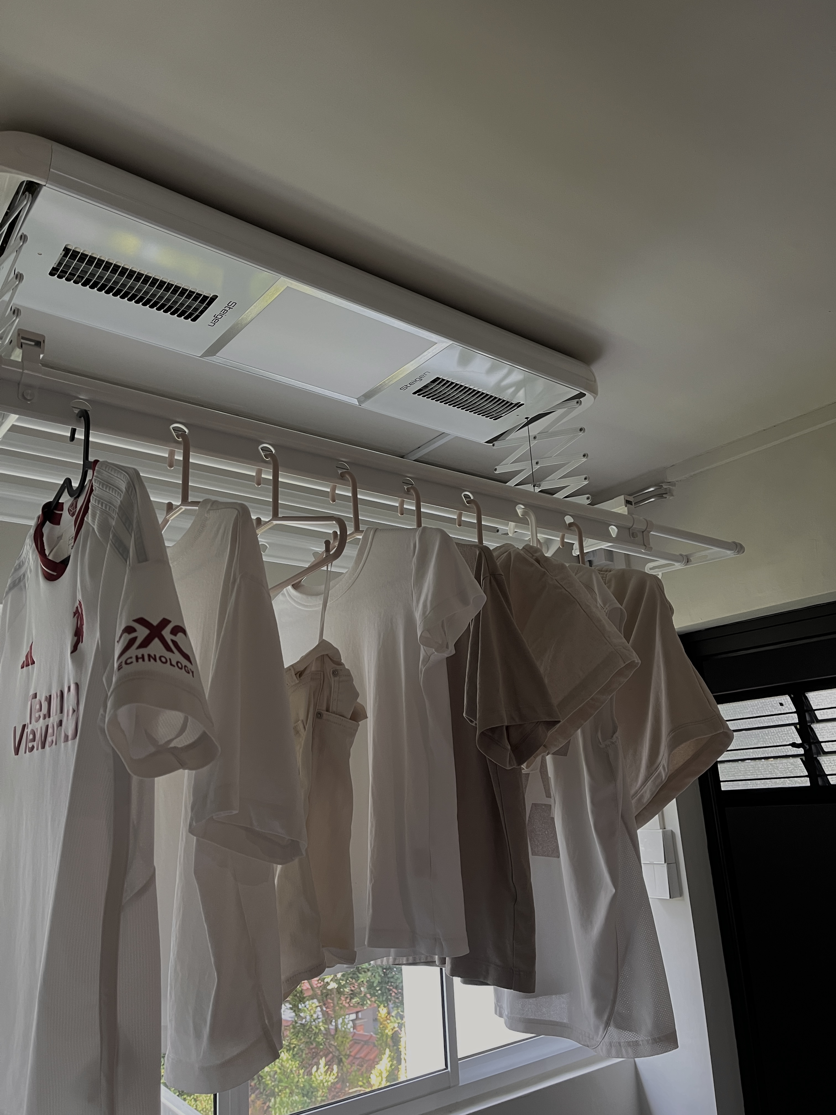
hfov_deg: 53.1
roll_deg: +3.9
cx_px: 418
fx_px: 837
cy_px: 558
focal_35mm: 26
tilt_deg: +16.7
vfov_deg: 67.3
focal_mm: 5.1
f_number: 1.6
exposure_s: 1/90
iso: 125
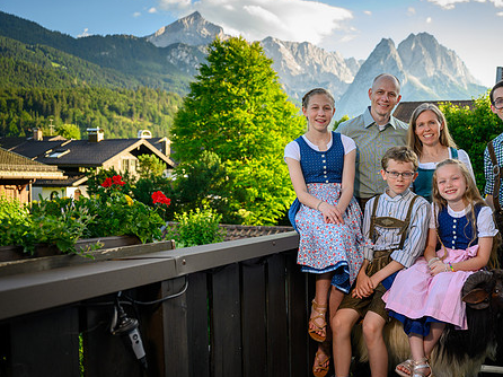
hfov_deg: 46.3
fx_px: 581
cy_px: 211
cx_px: 325
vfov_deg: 35.9
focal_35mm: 40
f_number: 3.5
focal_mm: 32
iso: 400
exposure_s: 1/800
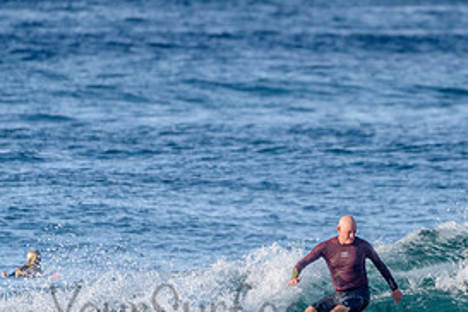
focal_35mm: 1301
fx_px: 16912
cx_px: 339
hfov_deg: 1.6
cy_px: 304
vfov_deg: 1.1
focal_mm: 500
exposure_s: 1/1600
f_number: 5.6
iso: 280
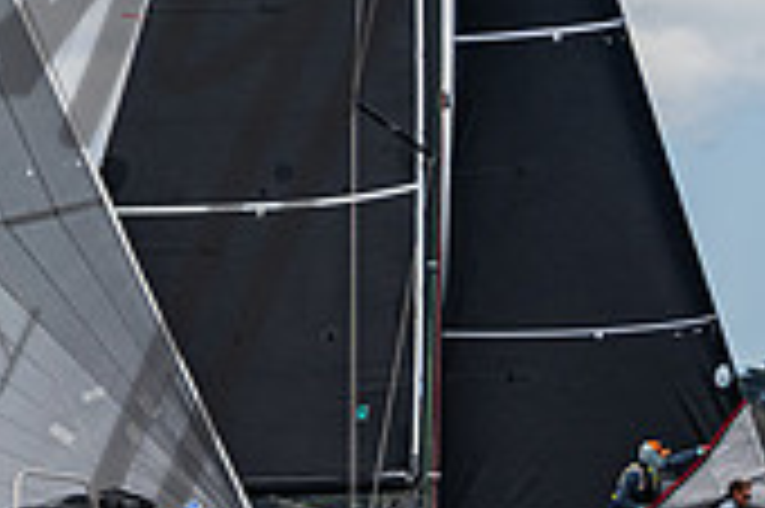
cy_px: -109
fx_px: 11060
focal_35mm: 521
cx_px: -132
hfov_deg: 4.0
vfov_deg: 2.6
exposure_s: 1/2500
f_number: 7.1
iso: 640
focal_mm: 115
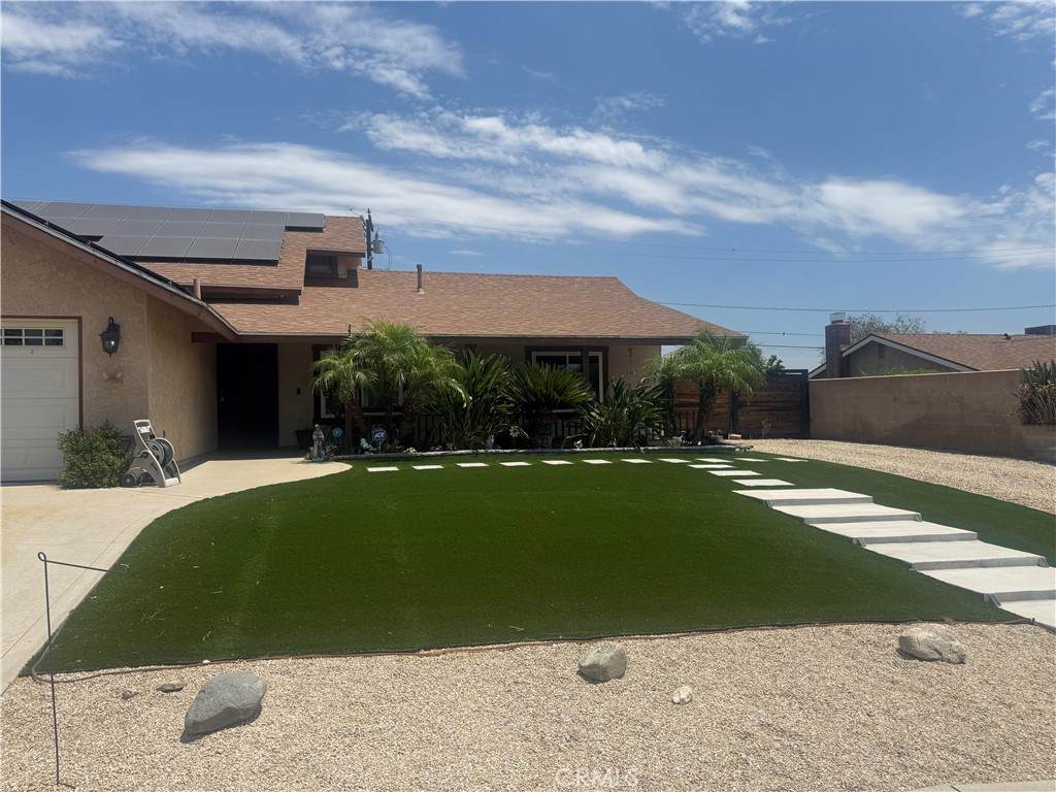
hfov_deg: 71.6
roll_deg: +1.1
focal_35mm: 24
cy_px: 396
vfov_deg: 56.8
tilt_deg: +1.1
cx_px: 528
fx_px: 732
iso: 80
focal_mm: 6.76
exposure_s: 1/6410
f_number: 1.78
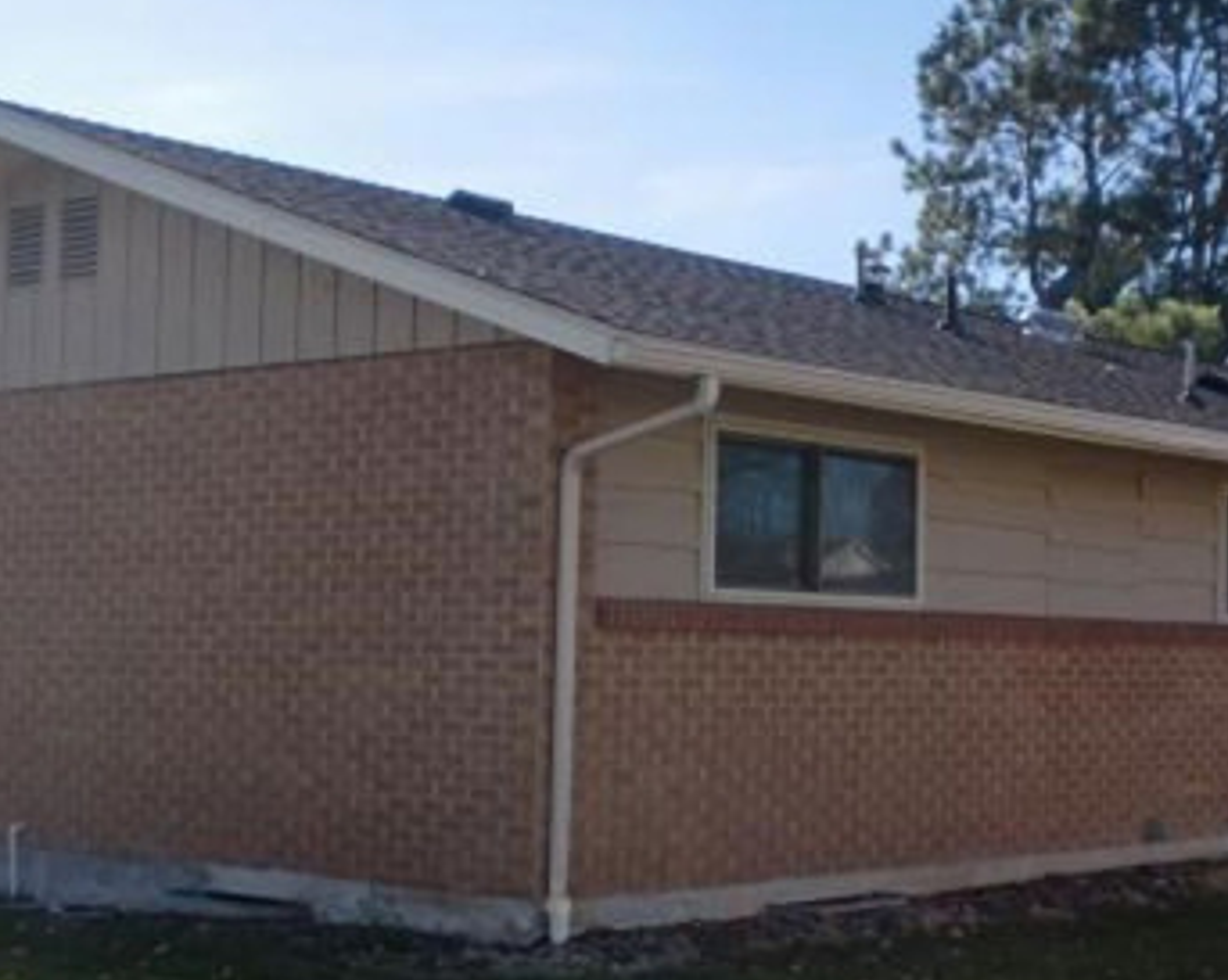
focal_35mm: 64
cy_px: 592
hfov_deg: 29.5
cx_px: 729
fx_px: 2324
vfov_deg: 23.8
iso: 64
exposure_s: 1/800
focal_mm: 6.3
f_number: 3.1
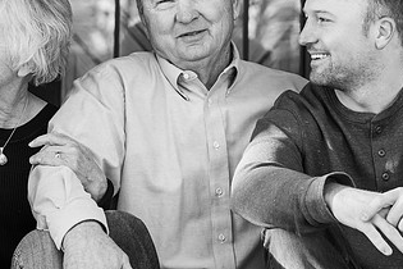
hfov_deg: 7.6
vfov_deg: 5.1
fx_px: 3033
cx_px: 95
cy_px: 95
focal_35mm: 271
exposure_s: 1/250
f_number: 5.6
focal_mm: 147
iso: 1000
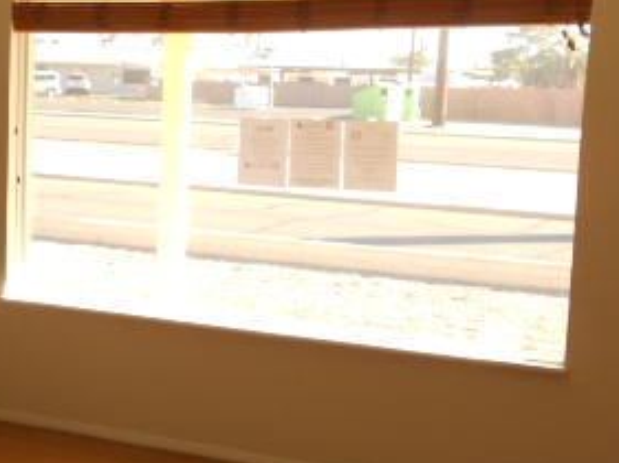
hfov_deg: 26.0
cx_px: 79
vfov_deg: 20.1
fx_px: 1304
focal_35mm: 73
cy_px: 280
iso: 80
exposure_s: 1/125
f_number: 3.5
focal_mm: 5.8
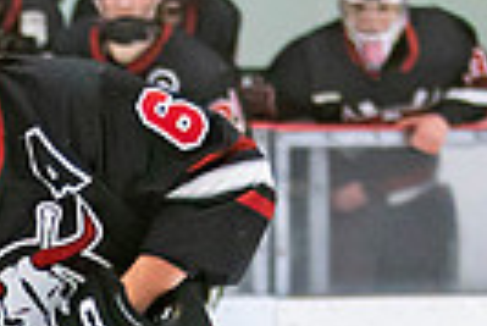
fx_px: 9669
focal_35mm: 714
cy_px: 424
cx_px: 43
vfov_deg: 1.9
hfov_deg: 2.9
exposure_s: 1/640
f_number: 2.8
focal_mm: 100
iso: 1600
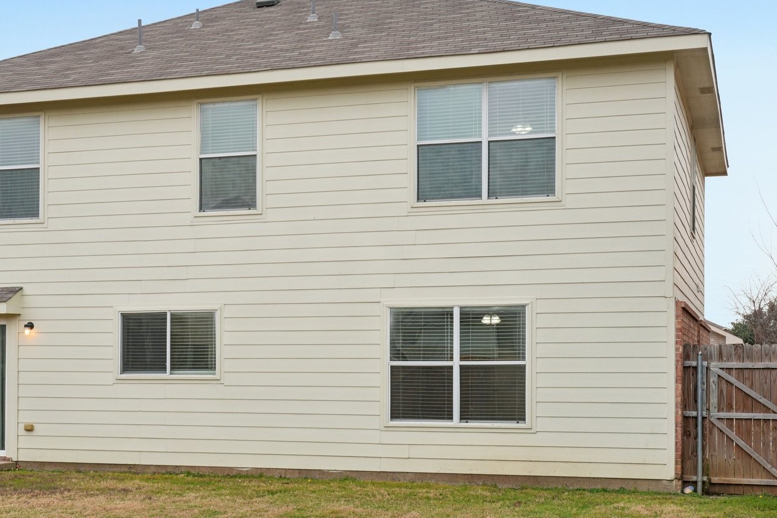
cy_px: 229
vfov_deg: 23.4
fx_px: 1252
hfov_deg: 34.3
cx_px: 277
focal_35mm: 58
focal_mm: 35
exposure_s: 1/100
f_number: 8
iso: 100
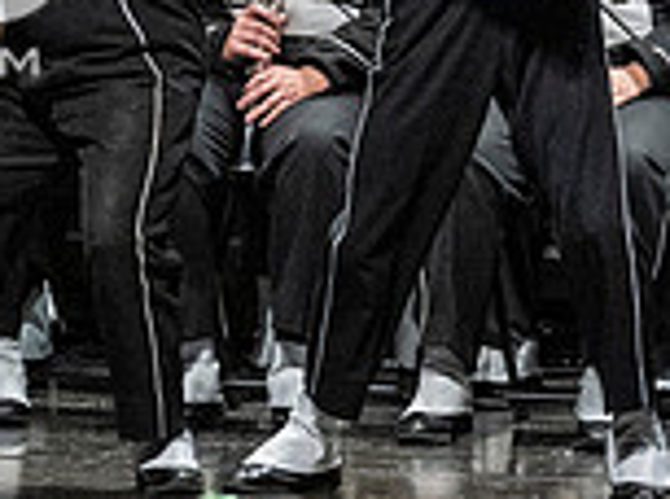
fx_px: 15873
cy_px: -96
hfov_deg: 2.4
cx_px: -263
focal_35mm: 822
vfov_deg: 1.8
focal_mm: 150
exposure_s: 1/500
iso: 4000
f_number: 4
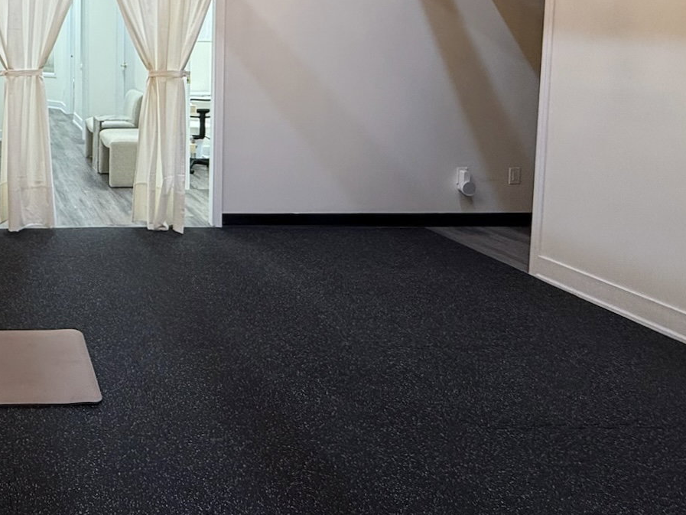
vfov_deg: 42.6
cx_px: -15
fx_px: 614
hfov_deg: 47.4
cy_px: 78
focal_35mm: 31
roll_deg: +0.4
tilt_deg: -3.8
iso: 160
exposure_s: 1/120
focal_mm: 2.22
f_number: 2.2
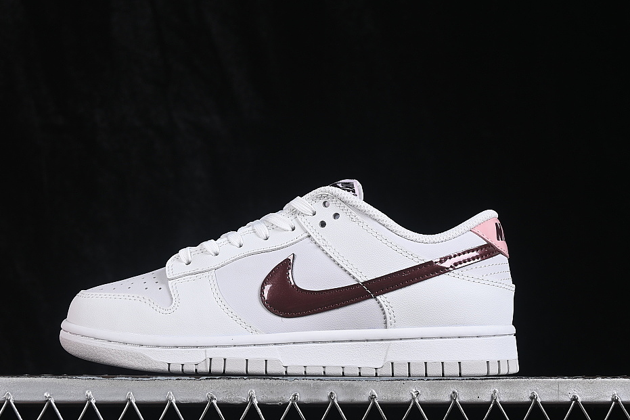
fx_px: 1523
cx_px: 300
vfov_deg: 15.7
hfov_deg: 23.4
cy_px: 225
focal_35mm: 87
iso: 160
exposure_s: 1/80
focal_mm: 50
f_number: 8
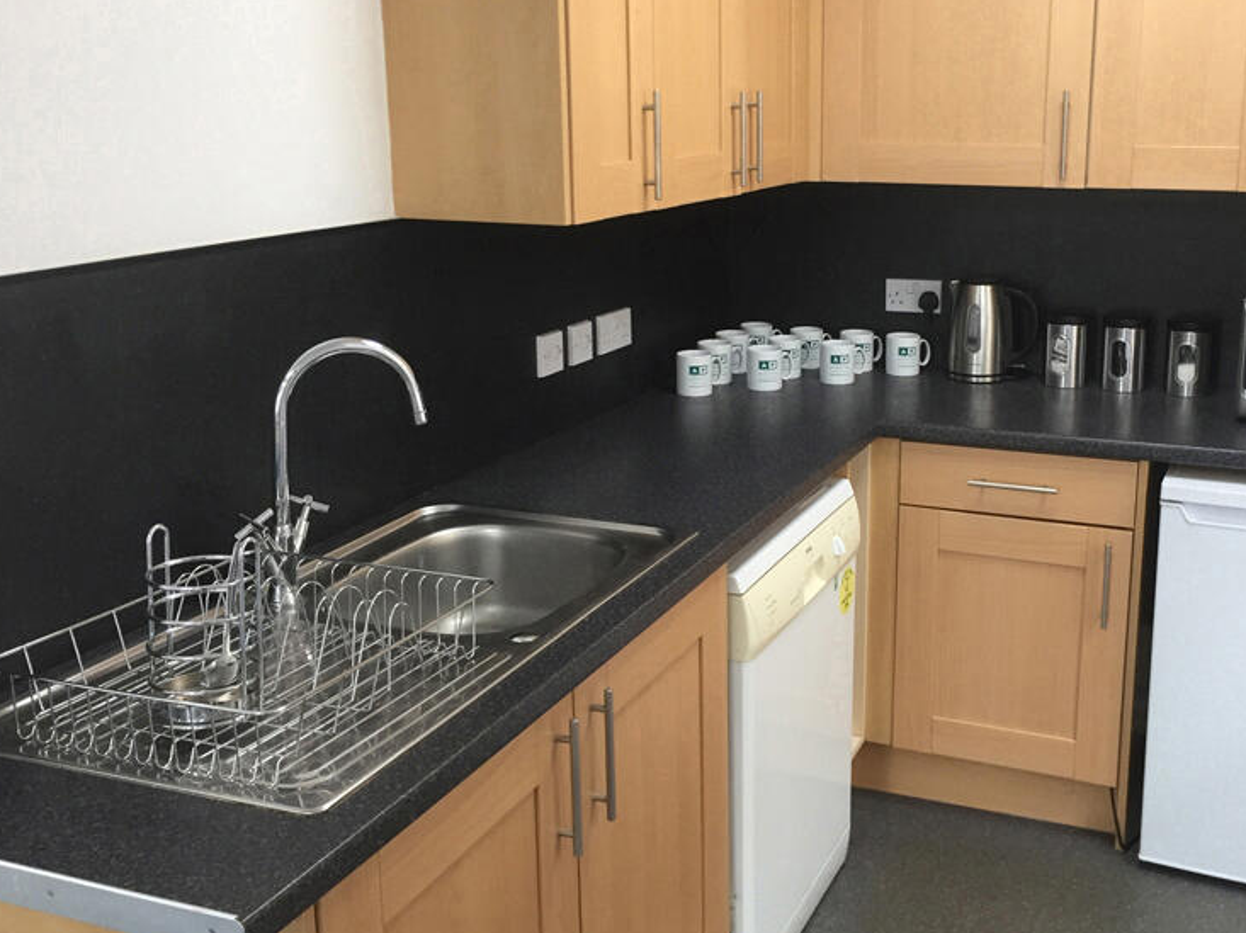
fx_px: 1367
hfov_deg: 48.5
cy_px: 415
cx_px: 790
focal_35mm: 38
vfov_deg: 37.6
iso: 50
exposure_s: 1/33
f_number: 2.2
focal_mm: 4.15
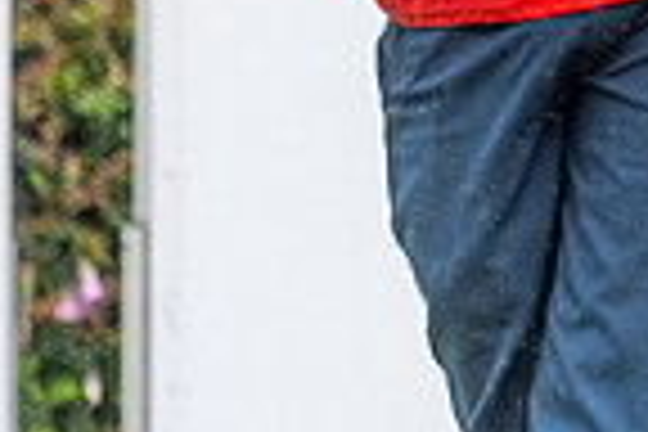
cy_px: -346
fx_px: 37563
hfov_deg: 1.0
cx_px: 1156
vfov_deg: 0.7
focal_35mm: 2087
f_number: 4
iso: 500
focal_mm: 300
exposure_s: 1/2000
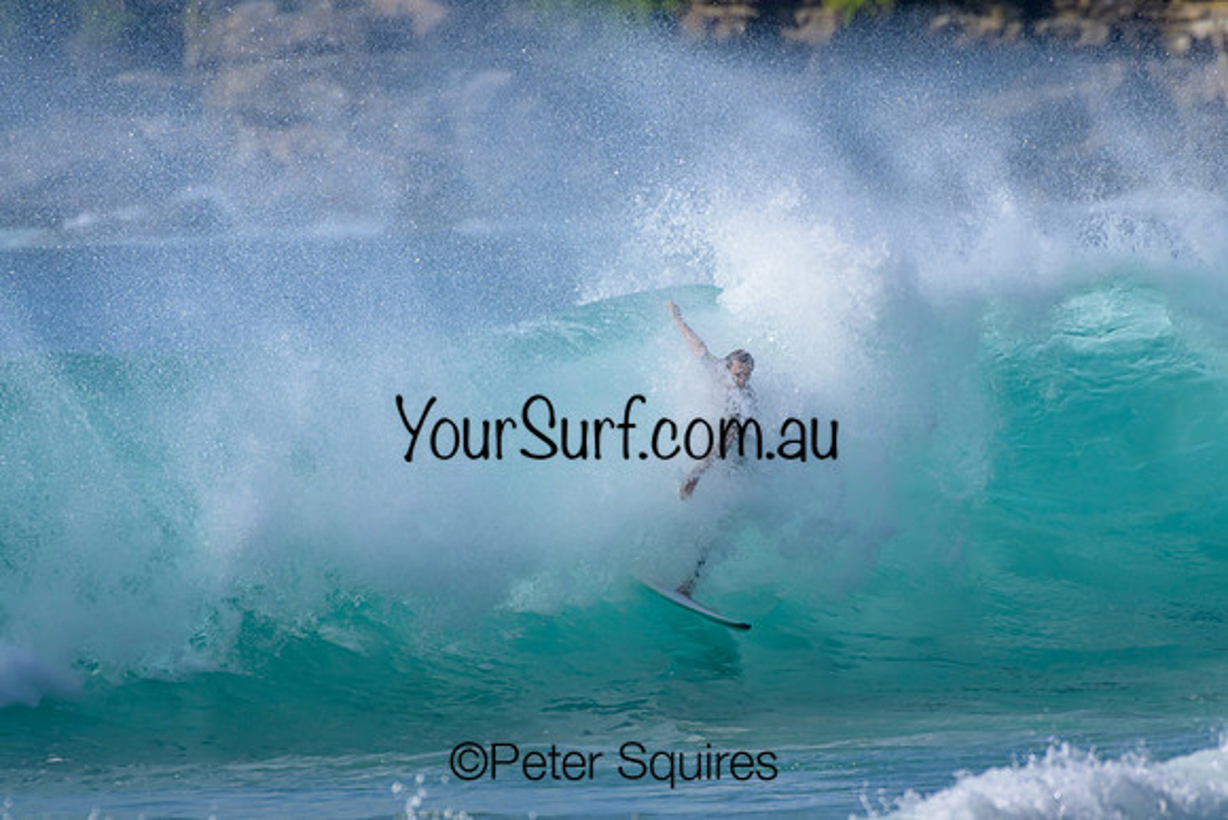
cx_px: 614
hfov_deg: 2.1
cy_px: 410
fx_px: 34117
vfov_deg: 1.4
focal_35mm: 1000
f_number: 11
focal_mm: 1000
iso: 1100
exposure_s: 1/2000
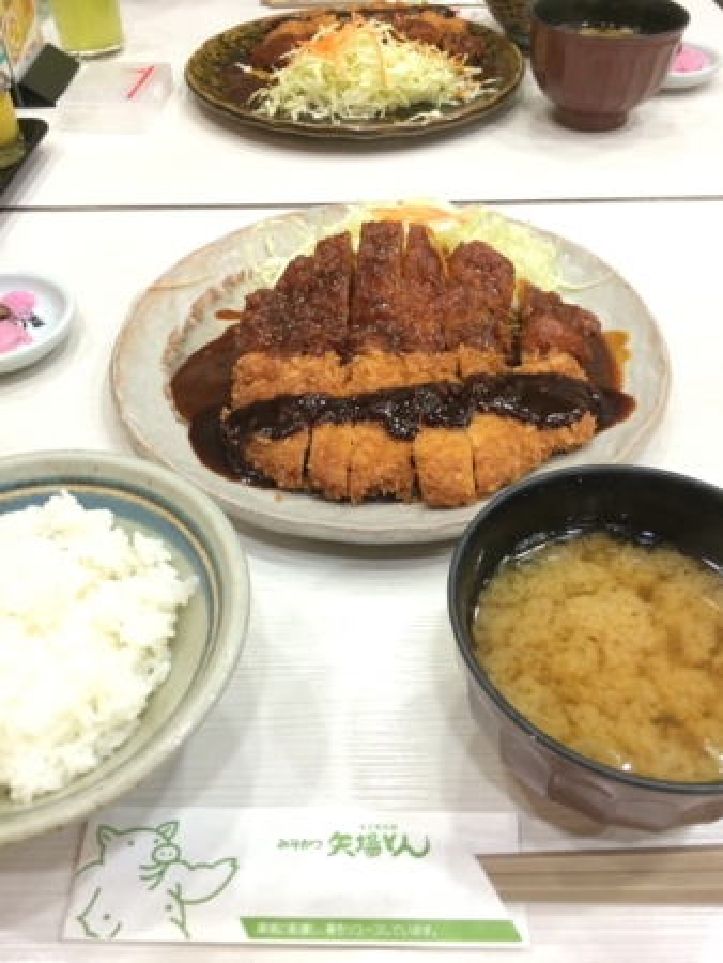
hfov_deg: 48.3
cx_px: 362
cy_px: 482
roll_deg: +3.8
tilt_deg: -44.8
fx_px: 807
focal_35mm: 29
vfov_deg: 61.6
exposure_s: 1/30
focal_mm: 4.15
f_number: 2.2
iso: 250
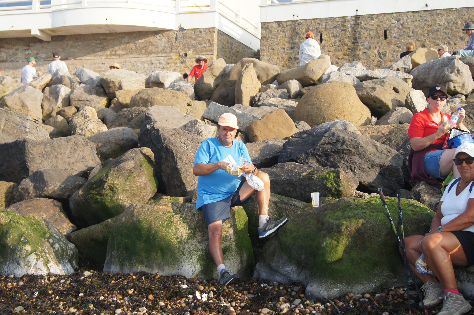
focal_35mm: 45
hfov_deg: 43.6
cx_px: 237
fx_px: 592
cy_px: 158
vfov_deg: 29.8
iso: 100
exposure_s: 1/100
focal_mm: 30
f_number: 6.3
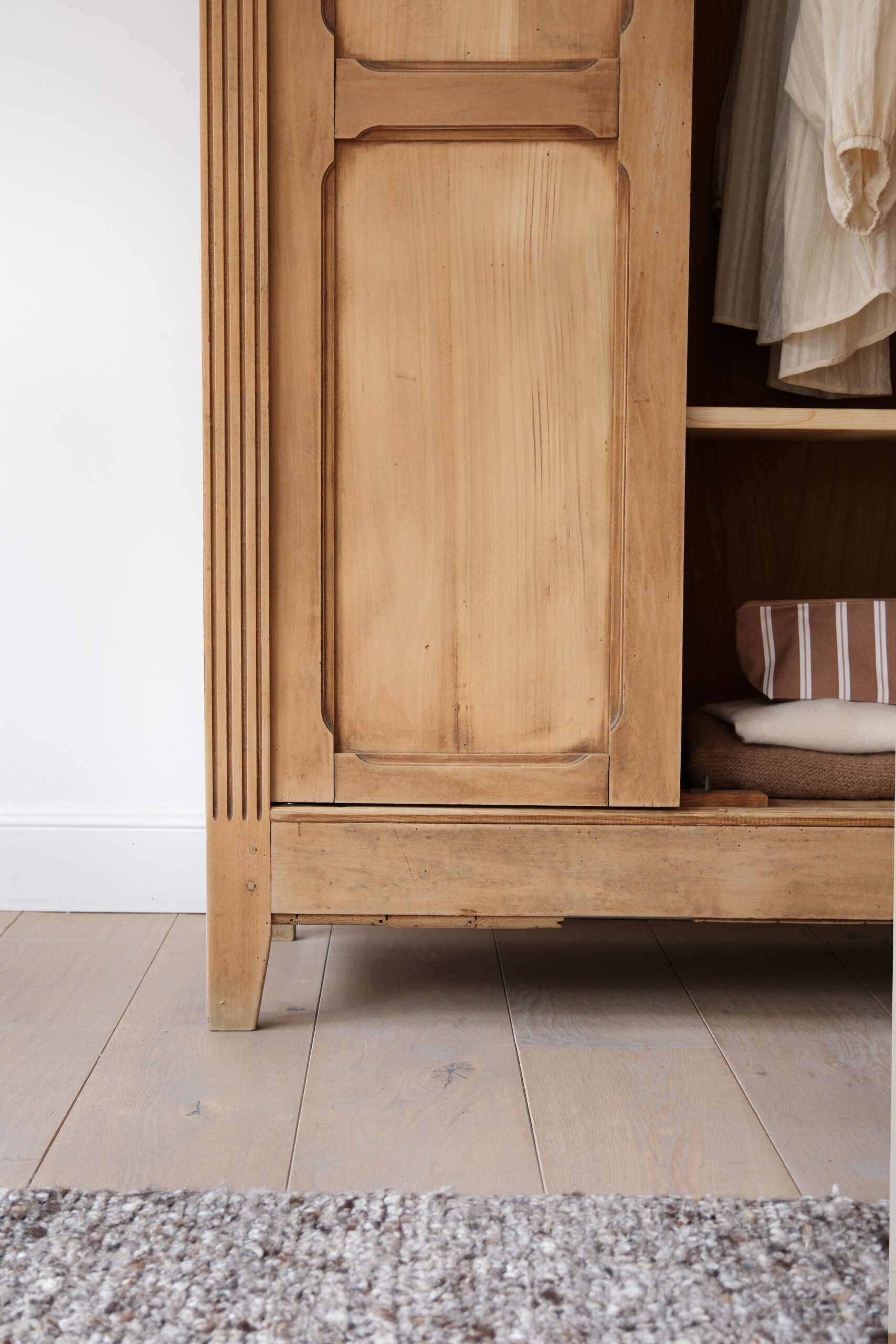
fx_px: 1978
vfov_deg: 37.5
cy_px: 672
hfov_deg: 25.5
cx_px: 448
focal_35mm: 53
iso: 160
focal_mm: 35
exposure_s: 1/52
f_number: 2.8
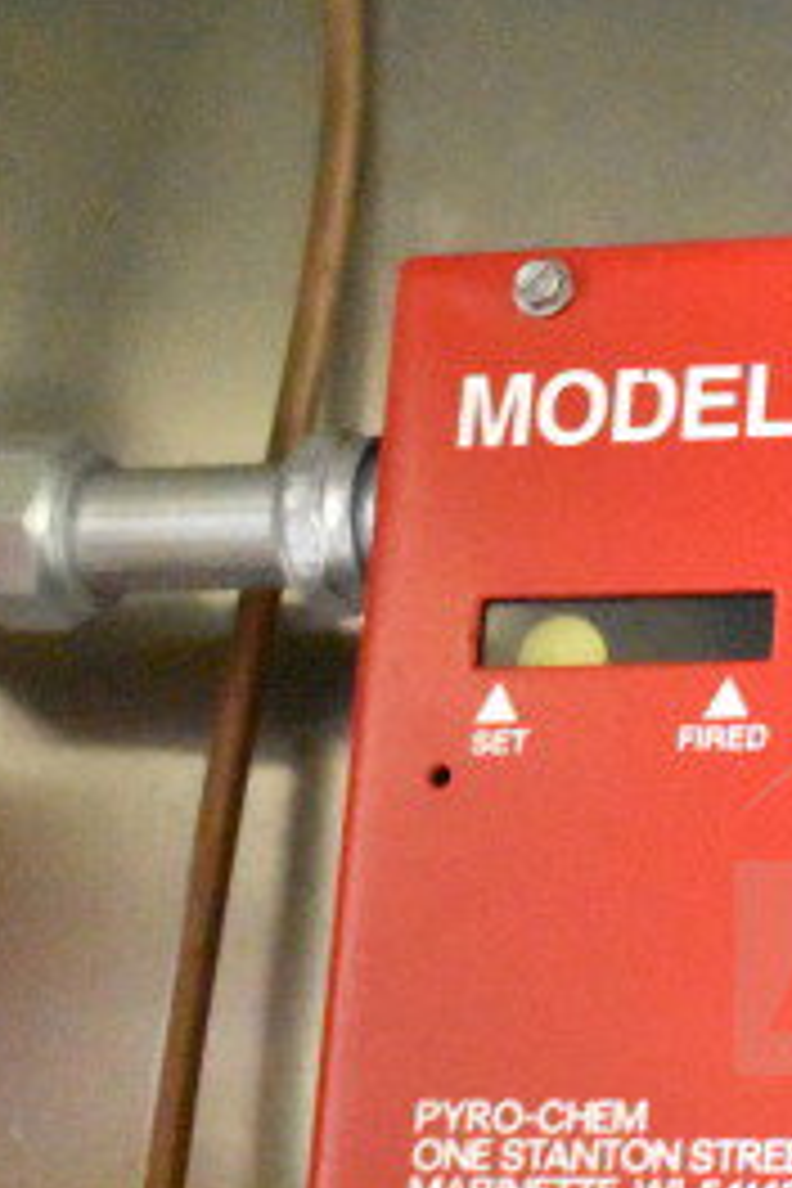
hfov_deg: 11.1
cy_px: 718
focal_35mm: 118
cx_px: 1238
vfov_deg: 17.3
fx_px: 3894
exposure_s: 1/30
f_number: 4.5
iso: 25600
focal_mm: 34
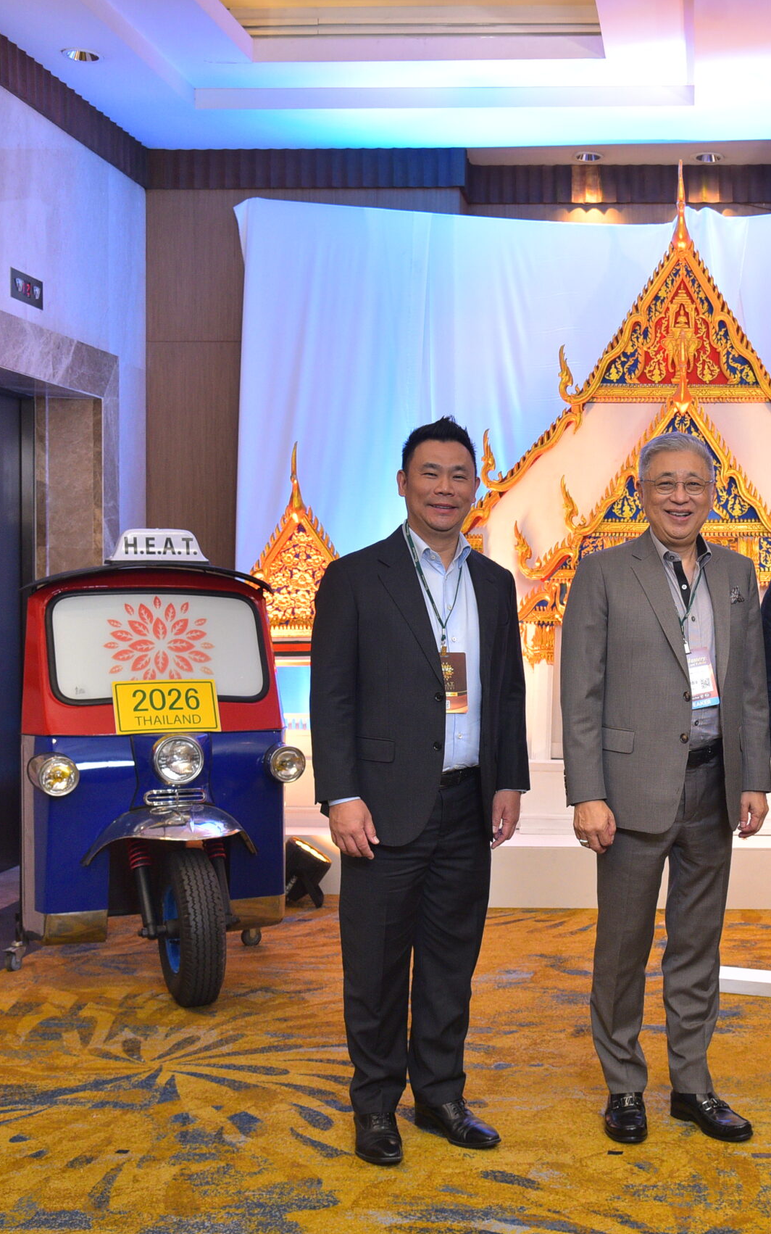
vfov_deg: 43.5
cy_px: 618
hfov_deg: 27.1
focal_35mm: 46
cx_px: 679
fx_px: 1546
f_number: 5.6
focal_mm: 30
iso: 1600
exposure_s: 1/125
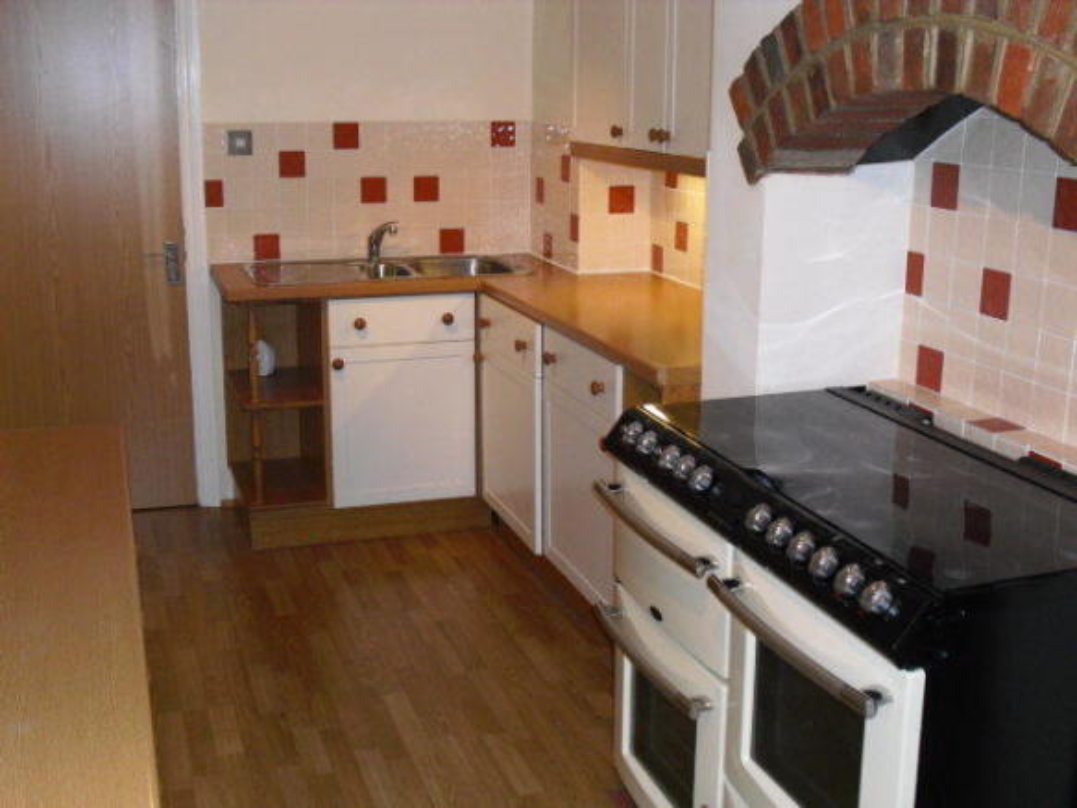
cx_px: 538
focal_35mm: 44
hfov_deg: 43.0
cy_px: 404
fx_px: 1369
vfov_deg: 32.9
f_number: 3.4
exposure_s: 1/60
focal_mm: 7.7
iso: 400
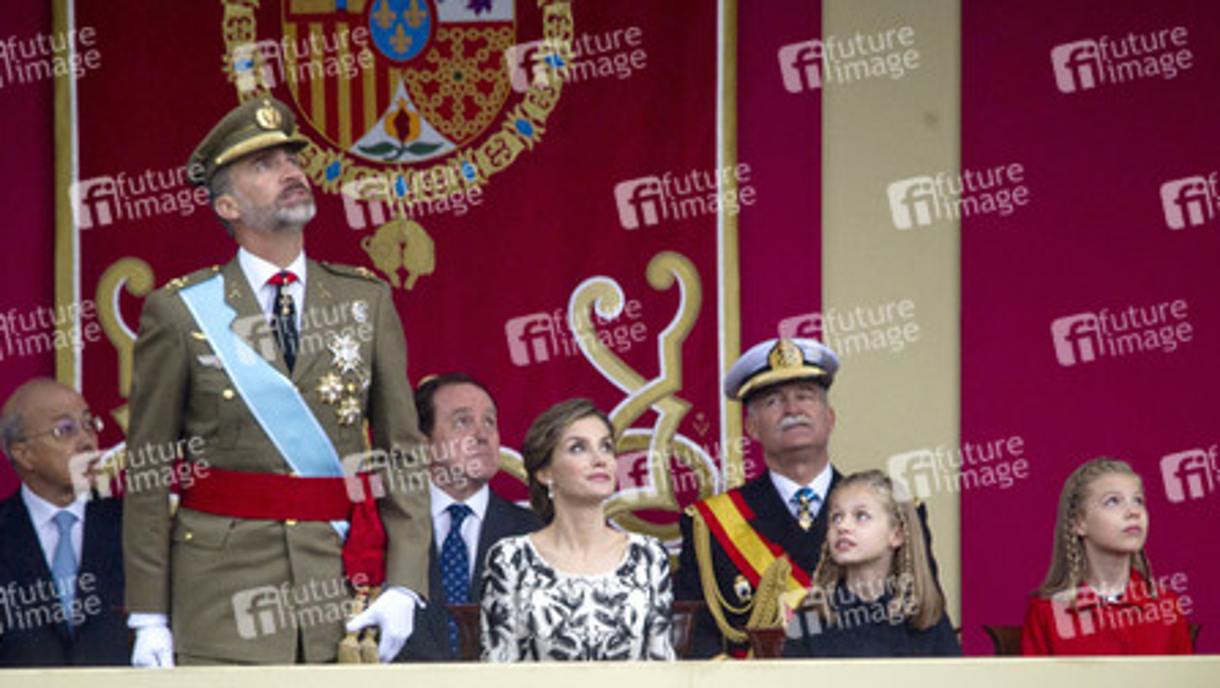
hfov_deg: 4.1
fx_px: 17057
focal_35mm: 527
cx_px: 611
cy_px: 401
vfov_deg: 2.3
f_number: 6.3
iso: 2500
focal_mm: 500
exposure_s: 1/400
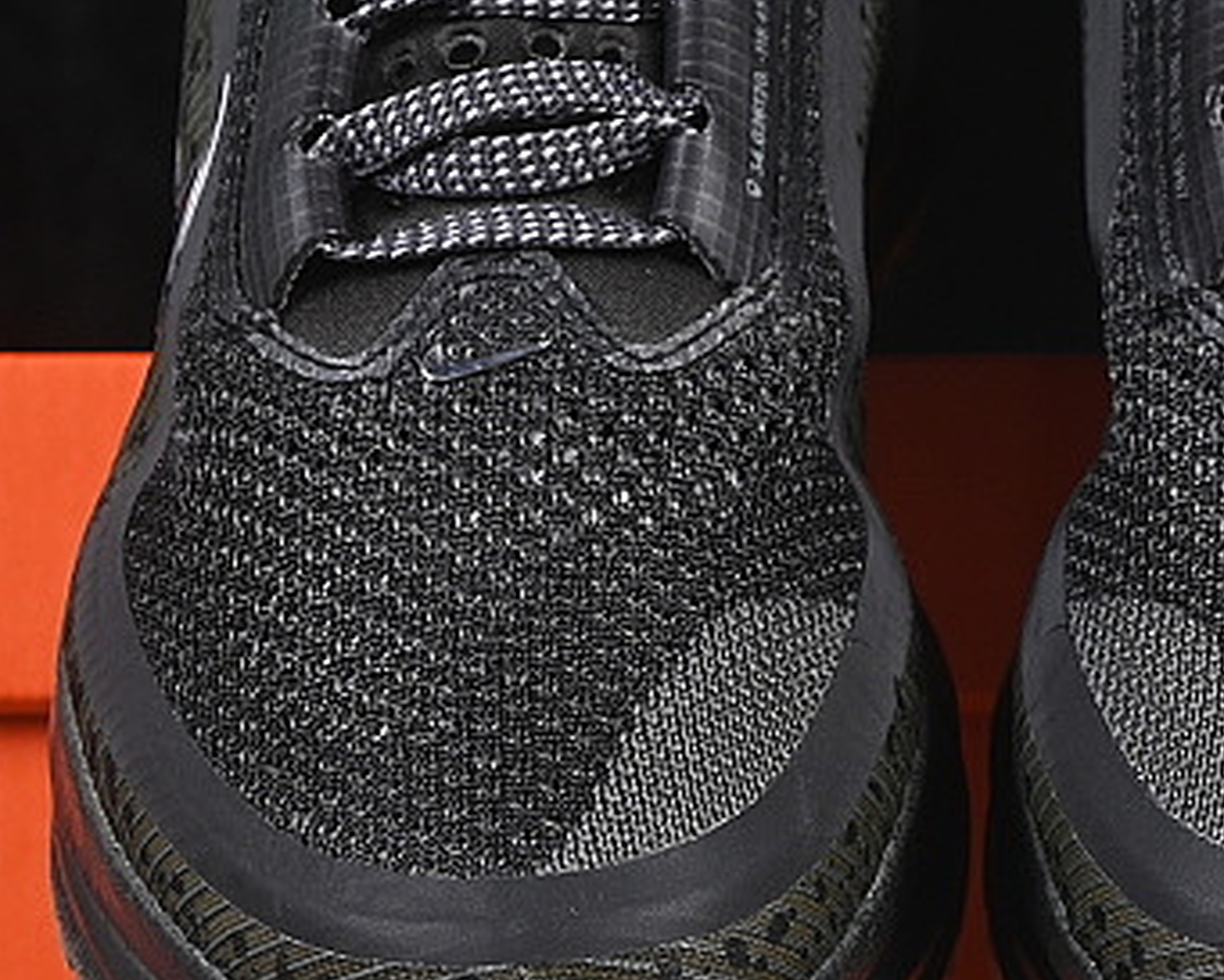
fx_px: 8081
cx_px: 969
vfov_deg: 6.9
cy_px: 388
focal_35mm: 223
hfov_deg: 8.6
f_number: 6.3
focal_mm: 50
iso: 160
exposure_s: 1/60
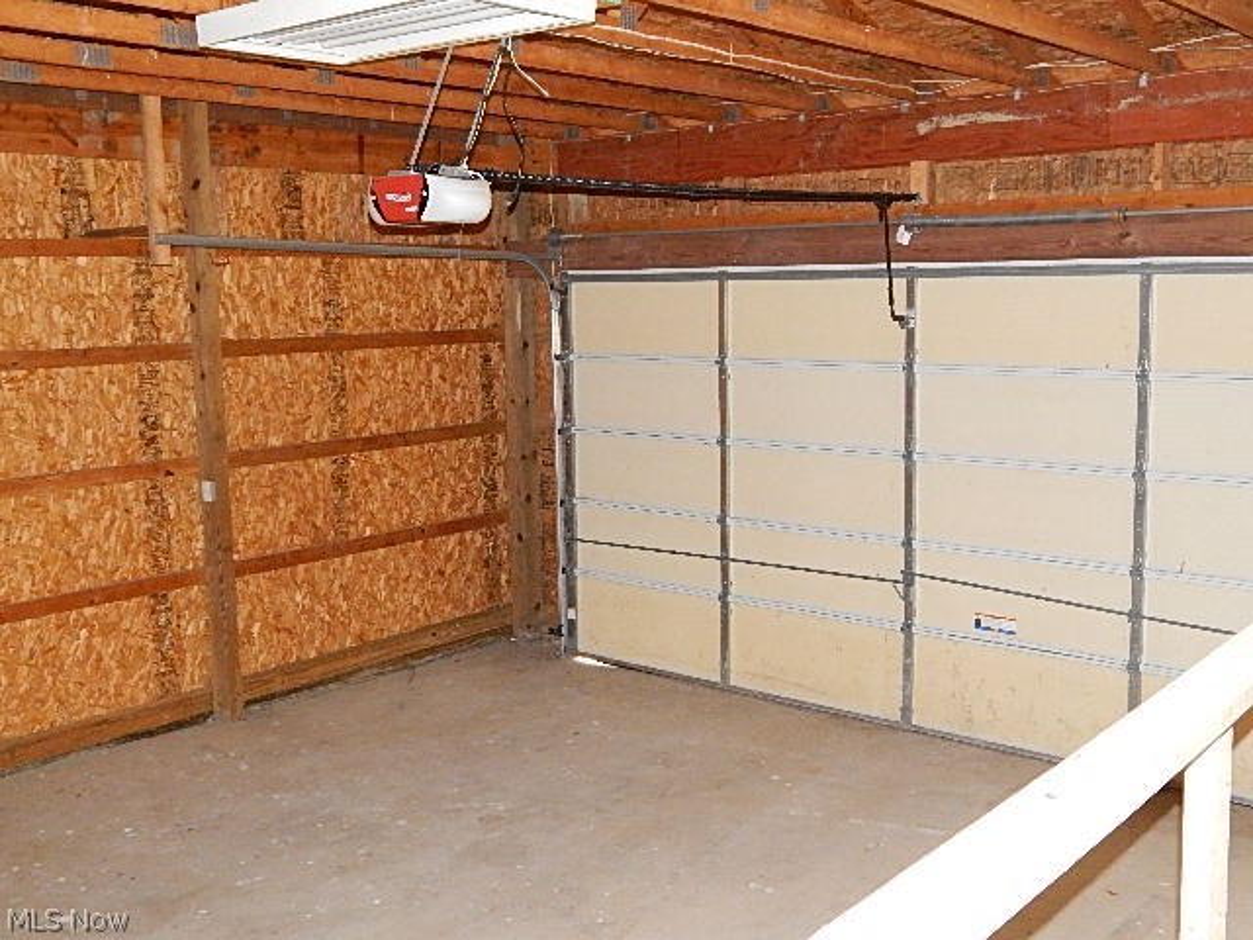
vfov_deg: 37.7
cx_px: 626
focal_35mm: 38
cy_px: 470
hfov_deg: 49.0
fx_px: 1375
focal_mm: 6.8
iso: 900
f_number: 3.4
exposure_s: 1/30
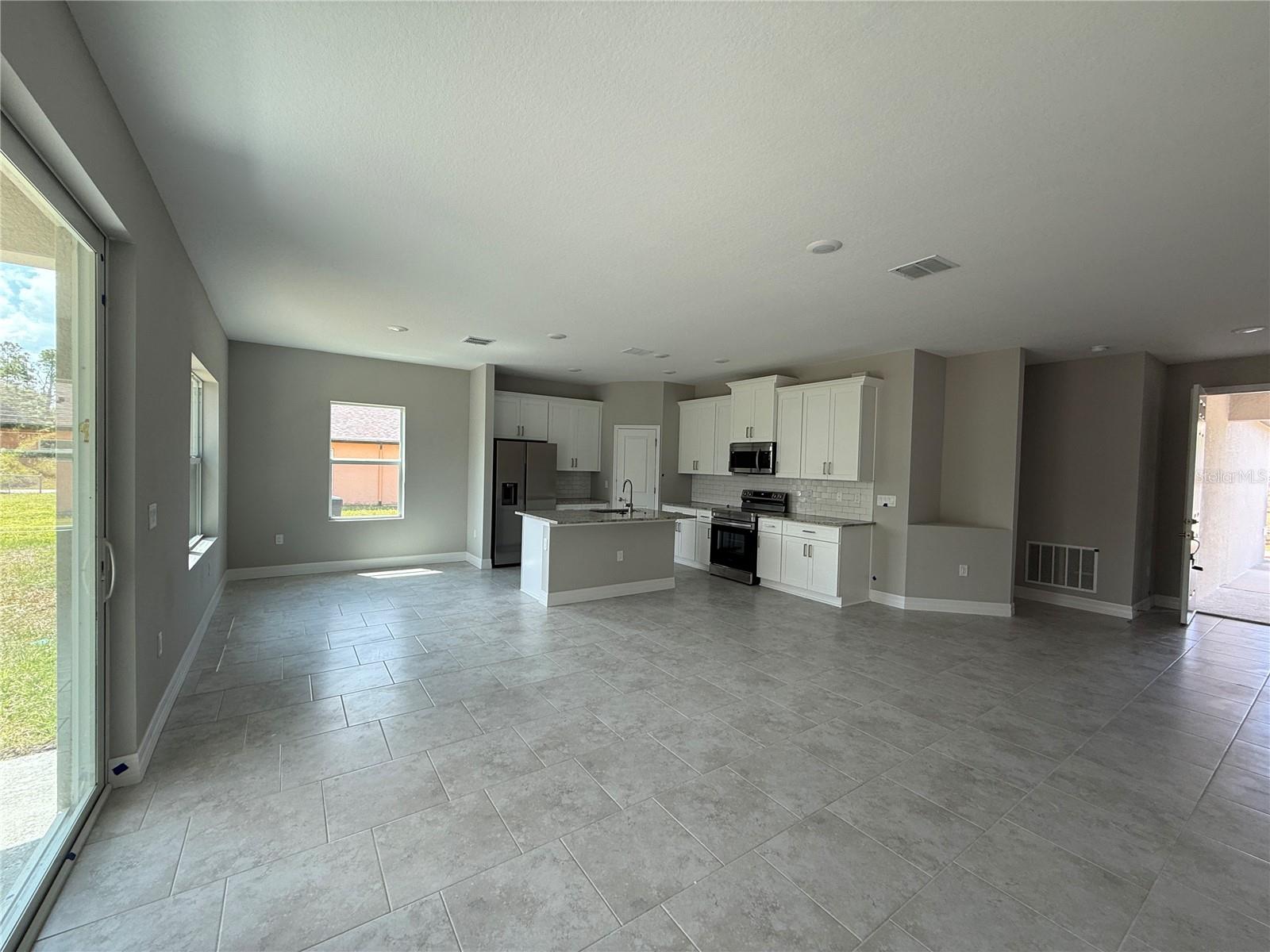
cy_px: 476
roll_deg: -1.6
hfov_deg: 102.1
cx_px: 635
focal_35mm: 14
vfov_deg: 85.7
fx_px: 514
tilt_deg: -0.8
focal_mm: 2.22
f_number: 2.2
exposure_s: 1/104
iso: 50
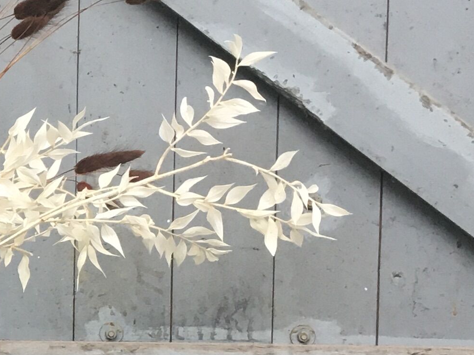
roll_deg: +0.3
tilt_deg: -7.5
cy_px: 354
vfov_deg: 12.4
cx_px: -297
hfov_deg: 15.1
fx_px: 1616
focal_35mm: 118
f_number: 2.2
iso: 40
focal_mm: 4.15
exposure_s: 1/33
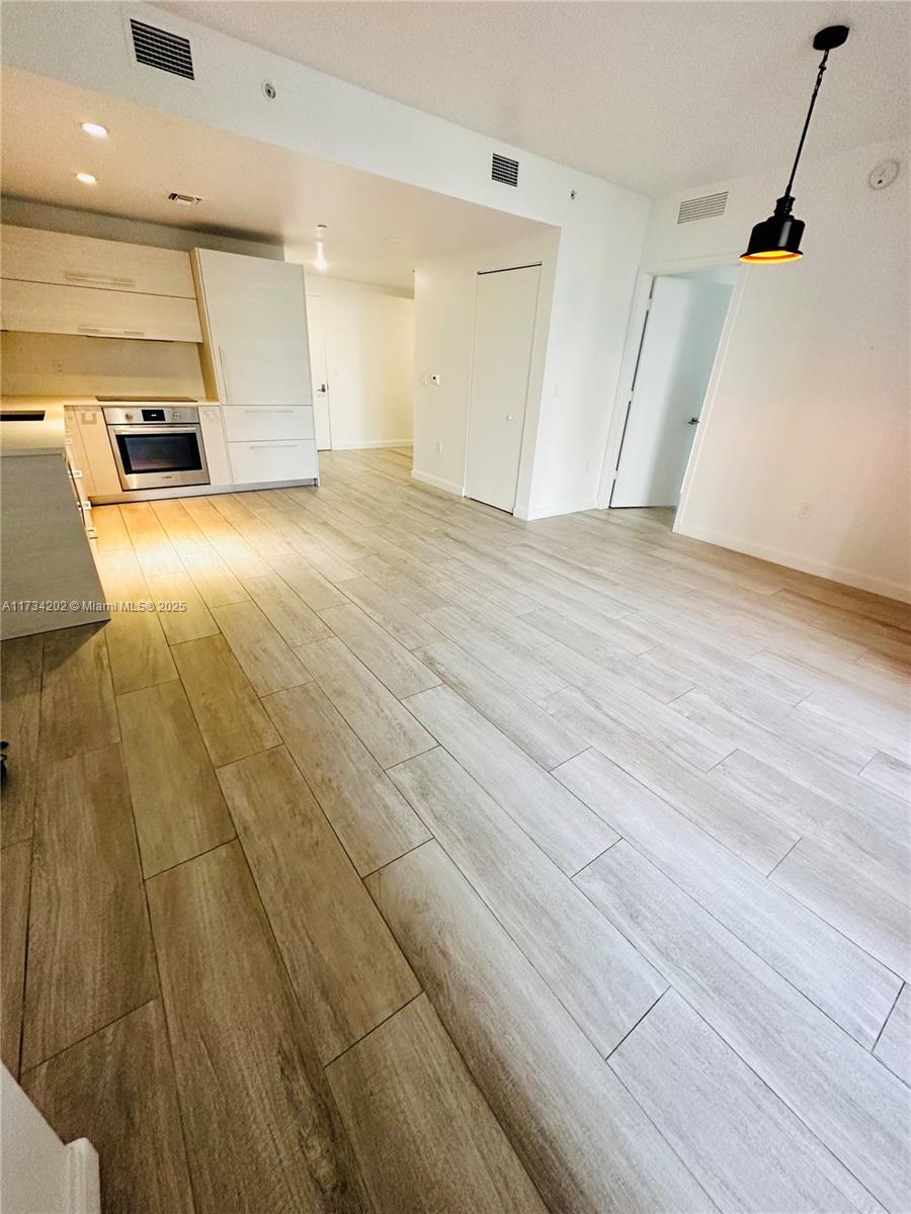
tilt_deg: -26.5
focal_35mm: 14
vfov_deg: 102.1
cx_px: 456
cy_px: 607
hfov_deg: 85.7
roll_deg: -2.8
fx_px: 491
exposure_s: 1/60
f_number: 2.2
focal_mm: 2.22
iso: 250
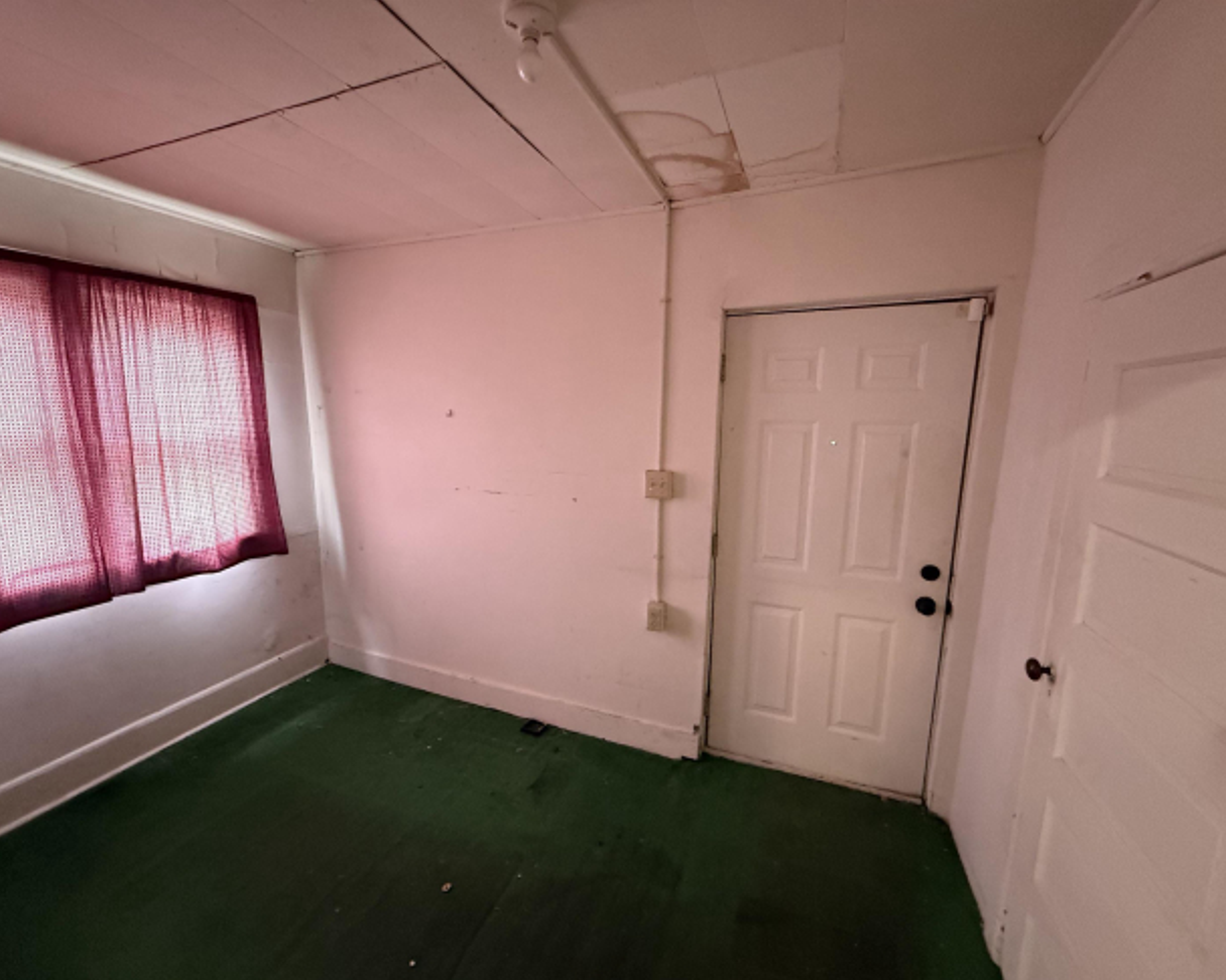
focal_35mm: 15
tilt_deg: -8.2
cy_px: 502
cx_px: 590
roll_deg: +0.2
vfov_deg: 84.0
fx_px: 544
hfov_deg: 96.8
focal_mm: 2.22
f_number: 2.2
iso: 1000
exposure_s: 1/60
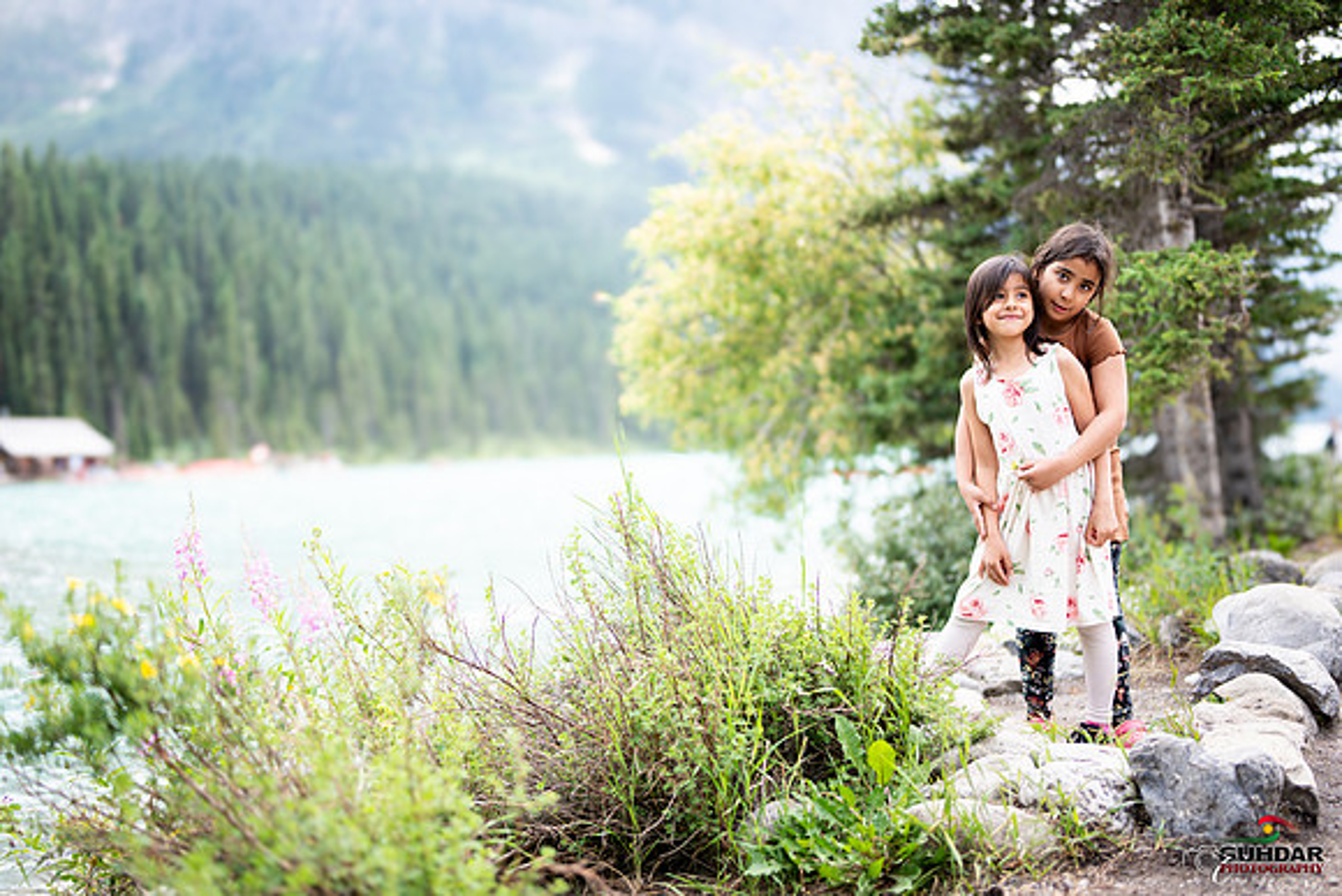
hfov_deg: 54.4
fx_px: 1305
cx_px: 671
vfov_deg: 37.9
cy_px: 448
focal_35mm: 35
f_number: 1.2
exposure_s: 1/3200
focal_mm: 35
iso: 200
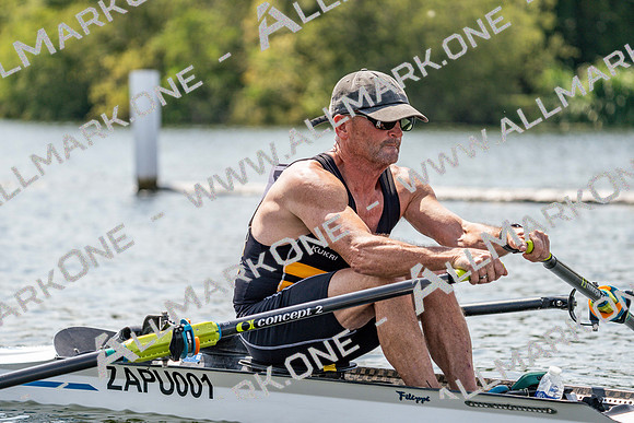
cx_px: 317
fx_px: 3805
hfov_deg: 9.5
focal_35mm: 216
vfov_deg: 6.4
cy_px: 212
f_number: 5.6
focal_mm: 216
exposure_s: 1/1600
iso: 250
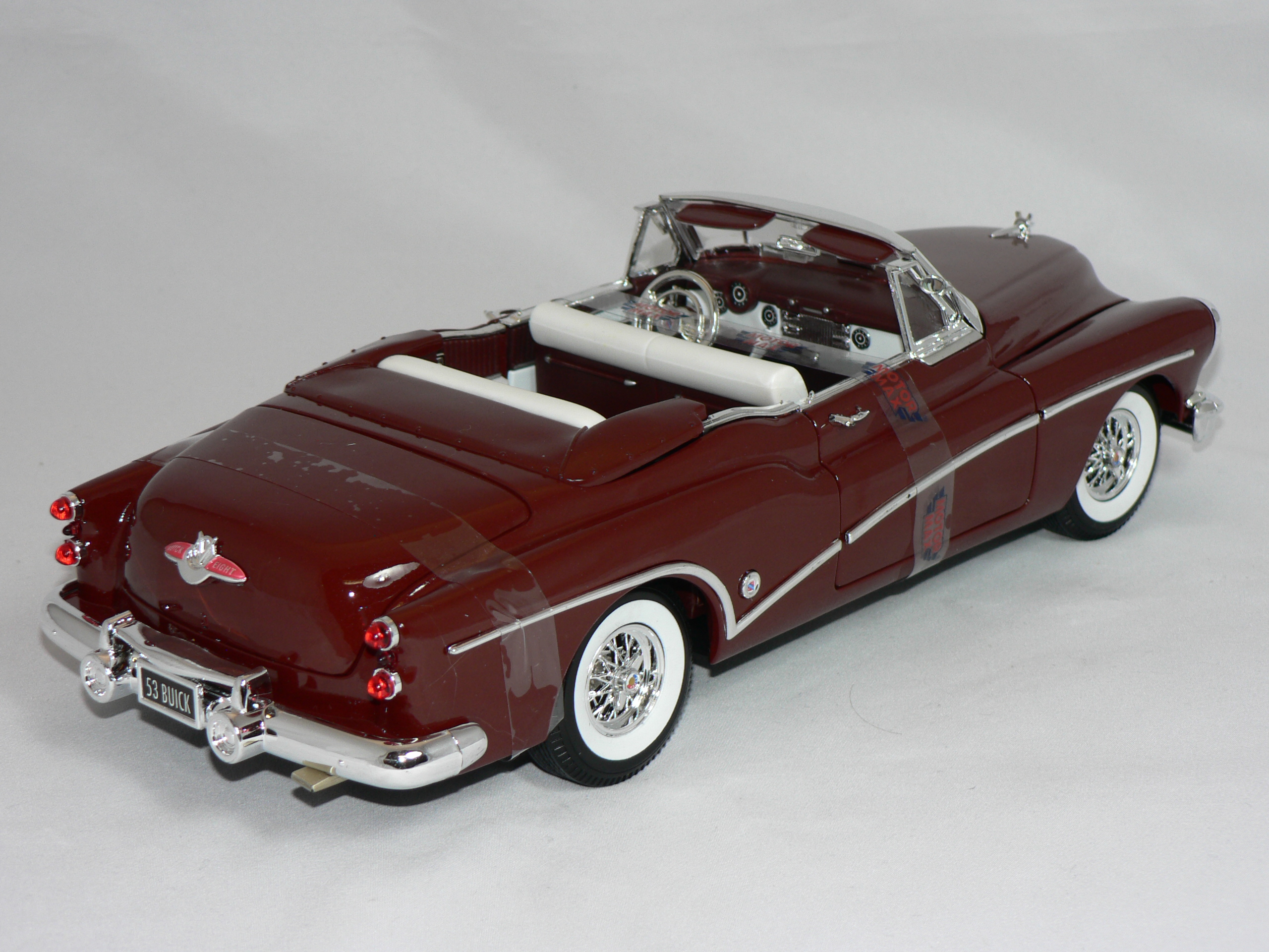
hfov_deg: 27.0
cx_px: 634
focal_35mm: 72
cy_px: 476
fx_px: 2639
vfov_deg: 20.4
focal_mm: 12
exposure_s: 1/60
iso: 80
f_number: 3.2
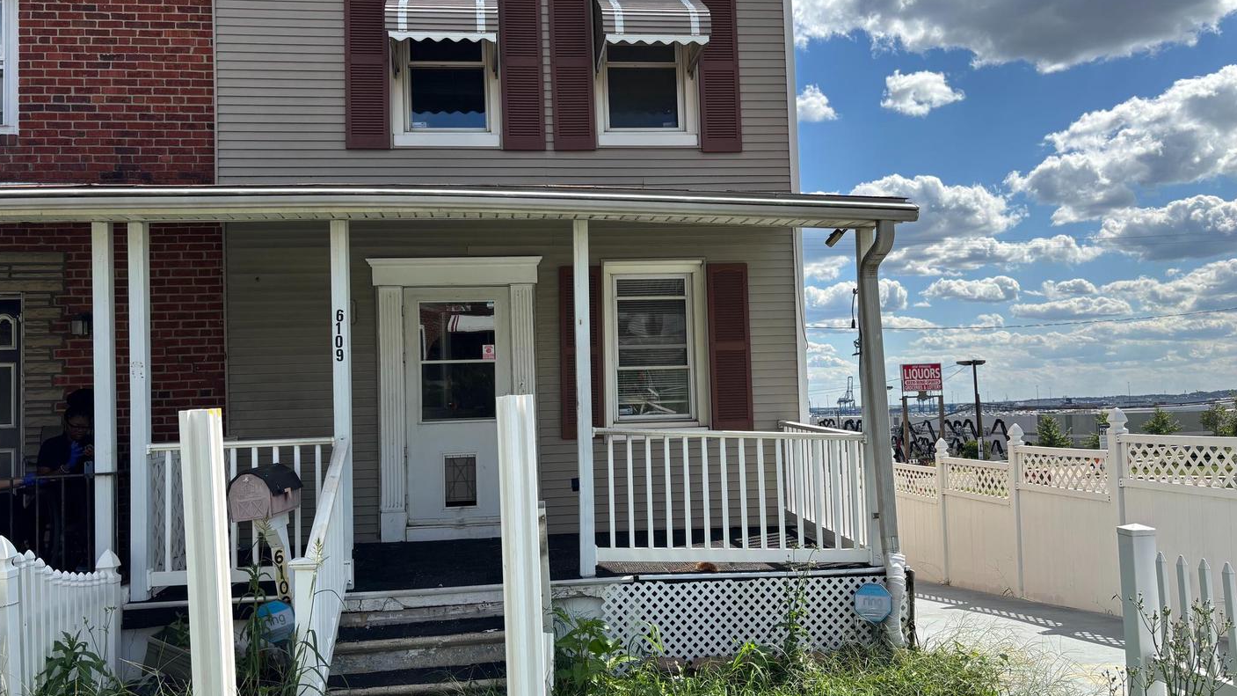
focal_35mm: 29
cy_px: 357
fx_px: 951
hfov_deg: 66.1
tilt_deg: +4.6
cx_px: 606
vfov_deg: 40.2
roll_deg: +1.5
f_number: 1.6
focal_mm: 5.96
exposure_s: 1/3106
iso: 50
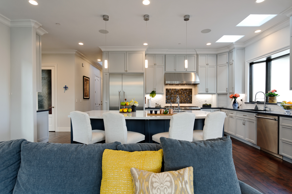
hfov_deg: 85.5
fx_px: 158
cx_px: 146
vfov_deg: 63.0
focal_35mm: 20
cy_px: 97
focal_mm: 13
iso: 100
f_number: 5.6
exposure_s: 1/6
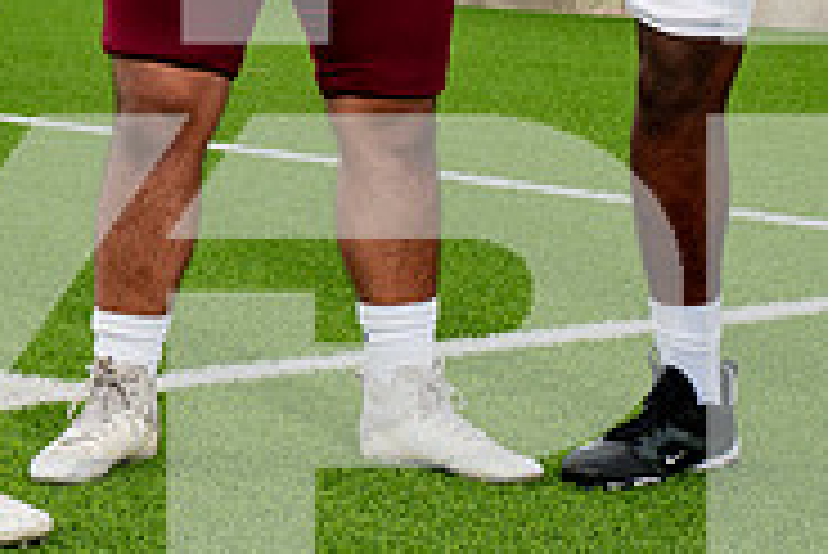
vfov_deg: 9.3
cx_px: 94
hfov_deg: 14.0
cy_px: -191
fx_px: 3338
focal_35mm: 145
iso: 125
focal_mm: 46
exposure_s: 1/320
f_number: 7.1
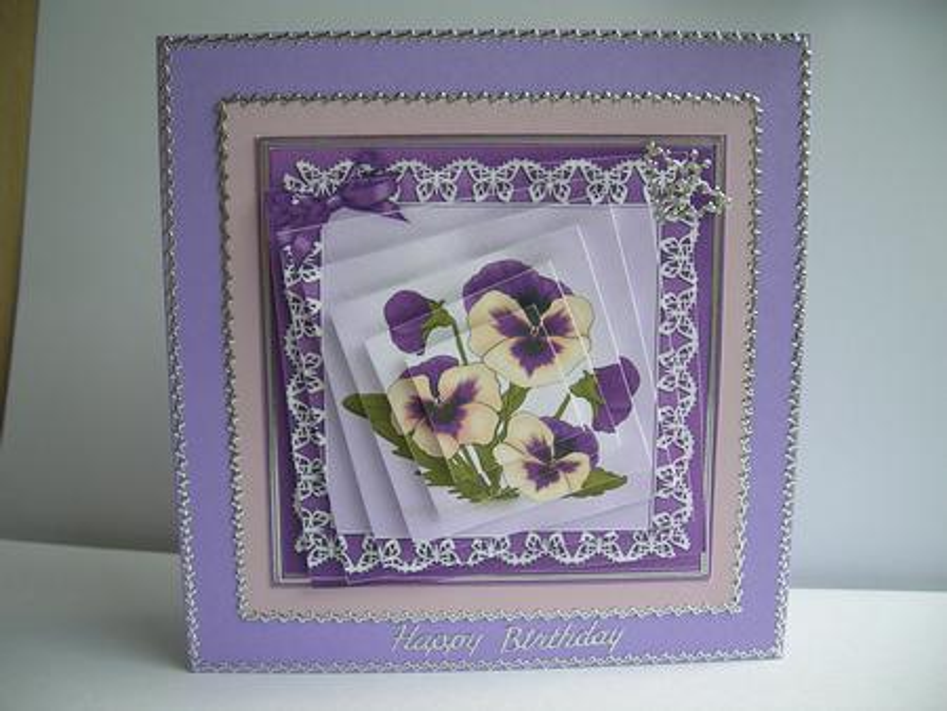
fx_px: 958
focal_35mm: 35
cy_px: 356
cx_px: 474
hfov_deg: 52.6
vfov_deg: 40.7
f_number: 2.8
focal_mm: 5.4
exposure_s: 1/127
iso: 50
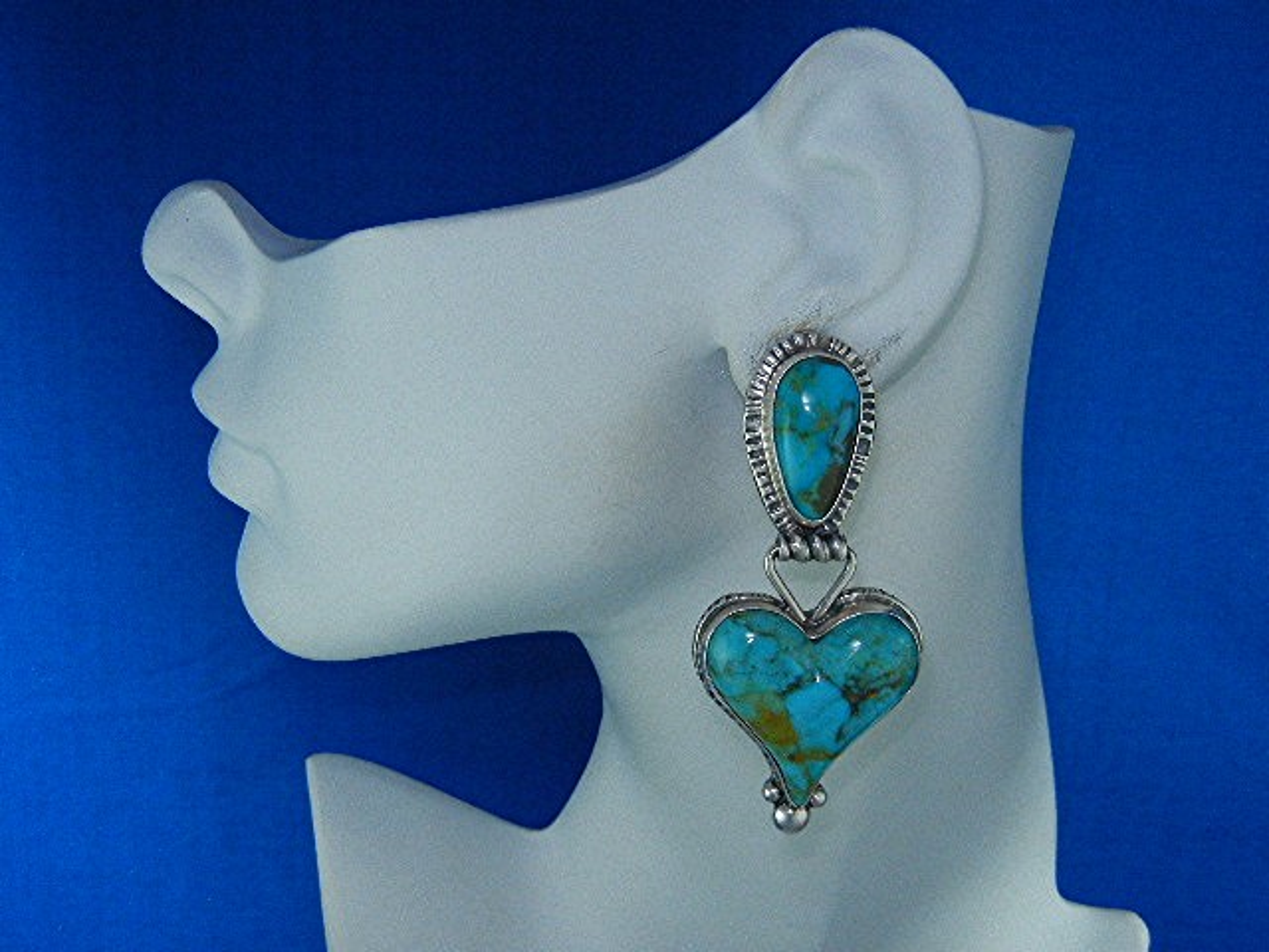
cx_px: 634
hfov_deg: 47.9
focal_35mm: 39
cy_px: 476
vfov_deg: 36.8
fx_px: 1430
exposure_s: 1/30
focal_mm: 7.1
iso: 417
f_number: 7.4
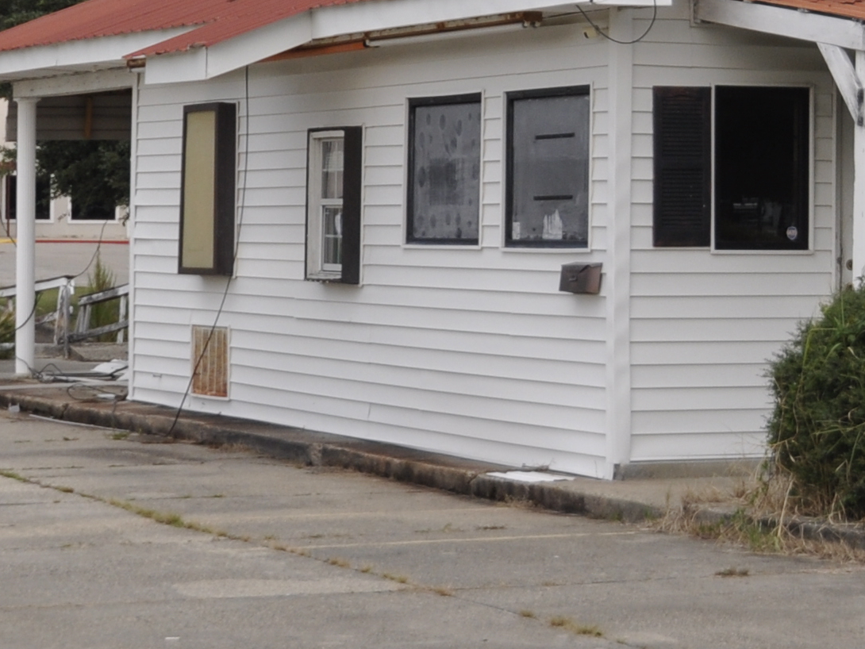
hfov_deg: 14.1
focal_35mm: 136
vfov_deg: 10.9
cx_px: 998
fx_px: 3399
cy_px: 194
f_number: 5.6
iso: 220
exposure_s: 1/125
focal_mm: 24
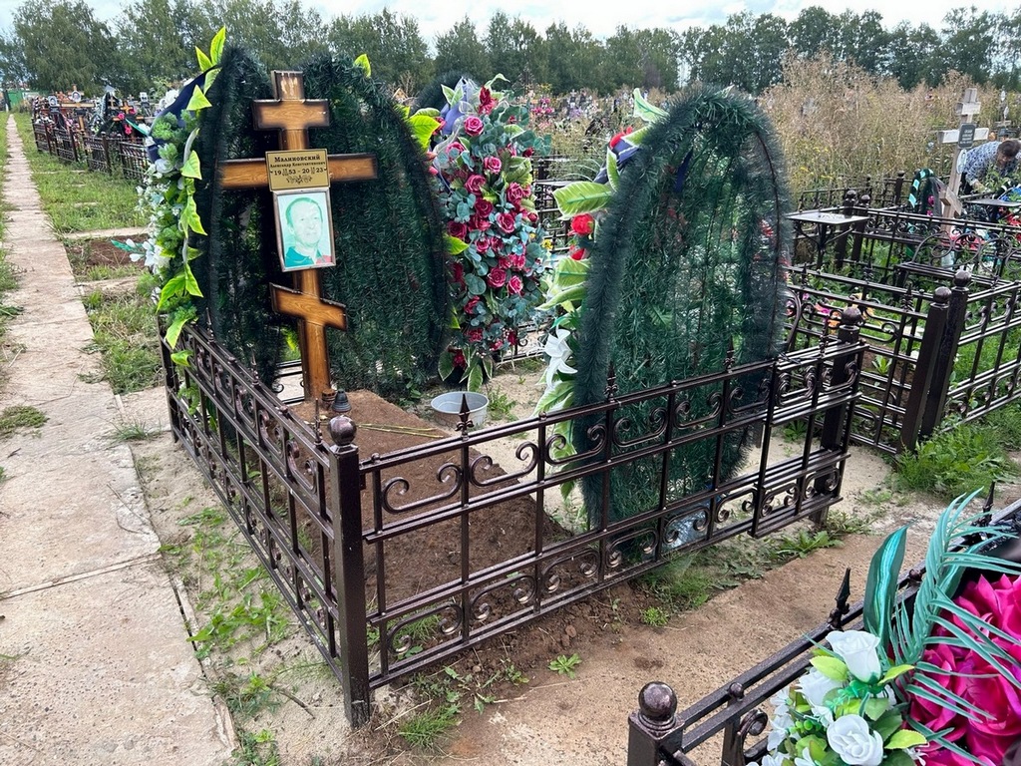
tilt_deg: -17.8
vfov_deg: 53.1
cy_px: 383
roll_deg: +1.6
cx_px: 510
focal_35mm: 26
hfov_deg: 67.3
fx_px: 767
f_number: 1.5
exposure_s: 1/518
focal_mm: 5.7
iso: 50
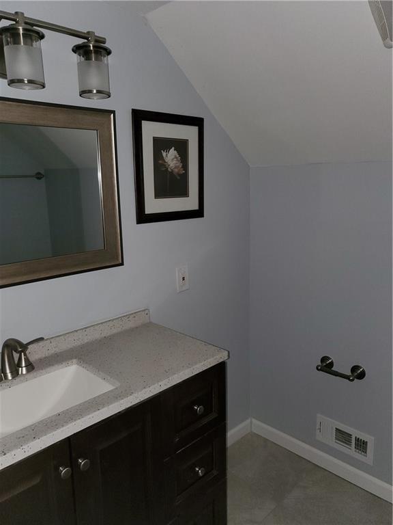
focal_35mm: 26
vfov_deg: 67.3
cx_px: 196
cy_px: 262
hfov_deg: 53.1
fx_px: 394
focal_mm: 4.3
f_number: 1.5
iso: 100
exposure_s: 1/38
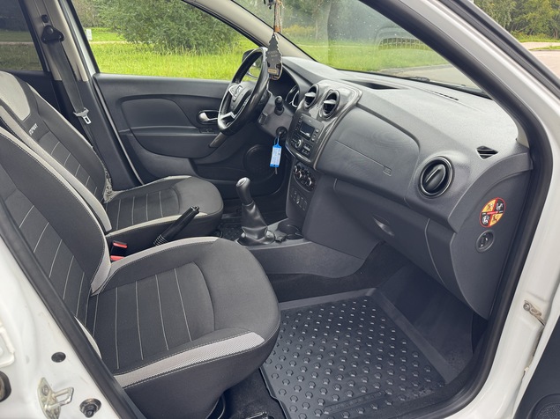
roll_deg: -1.8
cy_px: 210
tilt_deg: -25.6
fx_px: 388
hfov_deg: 71.6
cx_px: 280
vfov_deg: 56.8
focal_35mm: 24
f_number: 1.78
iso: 125
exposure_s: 1/121
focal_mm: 6.76
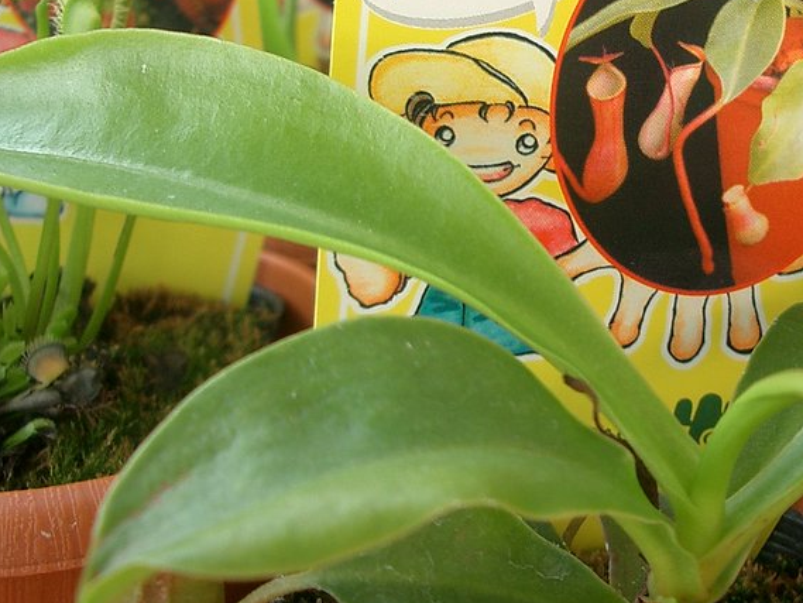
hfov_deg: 30.3
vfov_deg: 23.2
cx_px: 579
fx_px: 1462
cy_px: 209
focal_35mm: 63
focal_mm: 5.8
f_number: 2.6
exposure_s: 1/100
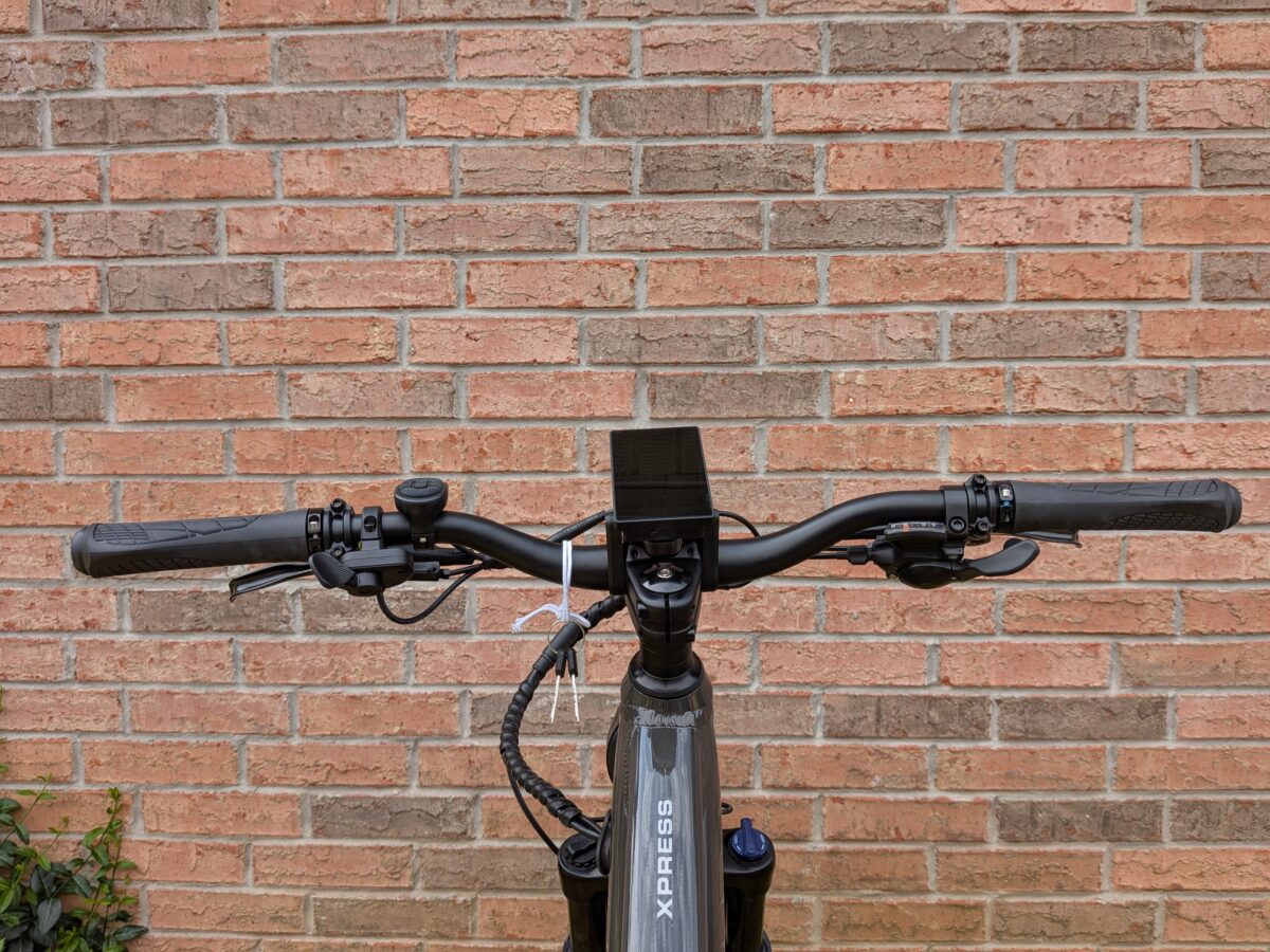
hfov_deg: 71.6
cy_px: 476
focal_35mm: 24
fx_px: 881
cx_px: 635
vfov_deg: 56.8
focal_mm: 4.53
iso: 28
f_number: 1.7
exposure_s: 1/549
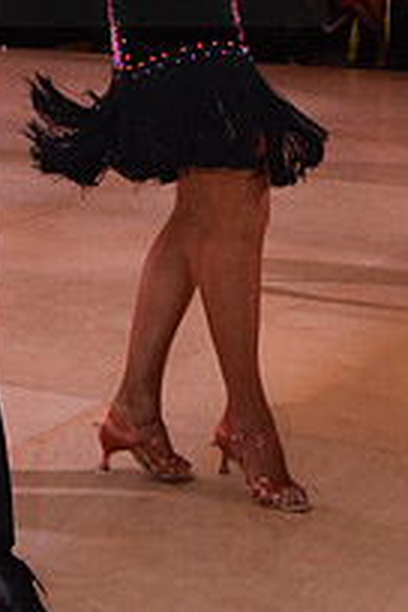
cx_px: -86
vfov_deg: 15.9
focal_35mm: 125
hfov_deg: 10.8
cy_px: -72
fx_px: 2125
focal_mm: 44
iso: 2500
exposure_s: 1/320
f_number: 7.1
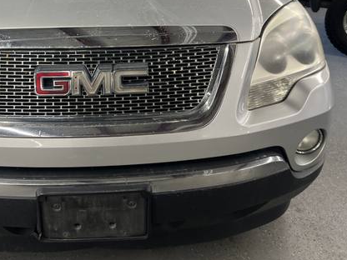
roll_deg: +1.9
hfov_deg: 45.7
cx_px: 103
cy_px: 70
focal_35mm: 40
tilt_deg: -20.3
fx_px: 401
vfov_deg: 35.3
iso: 64
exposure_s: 1/60
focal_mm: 5.7
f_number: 1.5
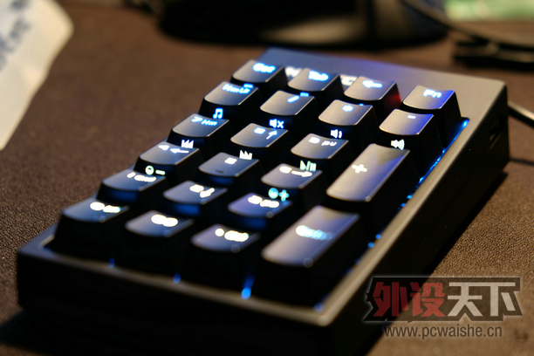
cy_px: 178
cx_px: 267
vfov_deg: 16.5
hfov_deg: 24.5
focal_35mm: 83
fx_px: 1231
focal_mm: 55
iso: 100
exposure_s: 3.2
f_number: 4
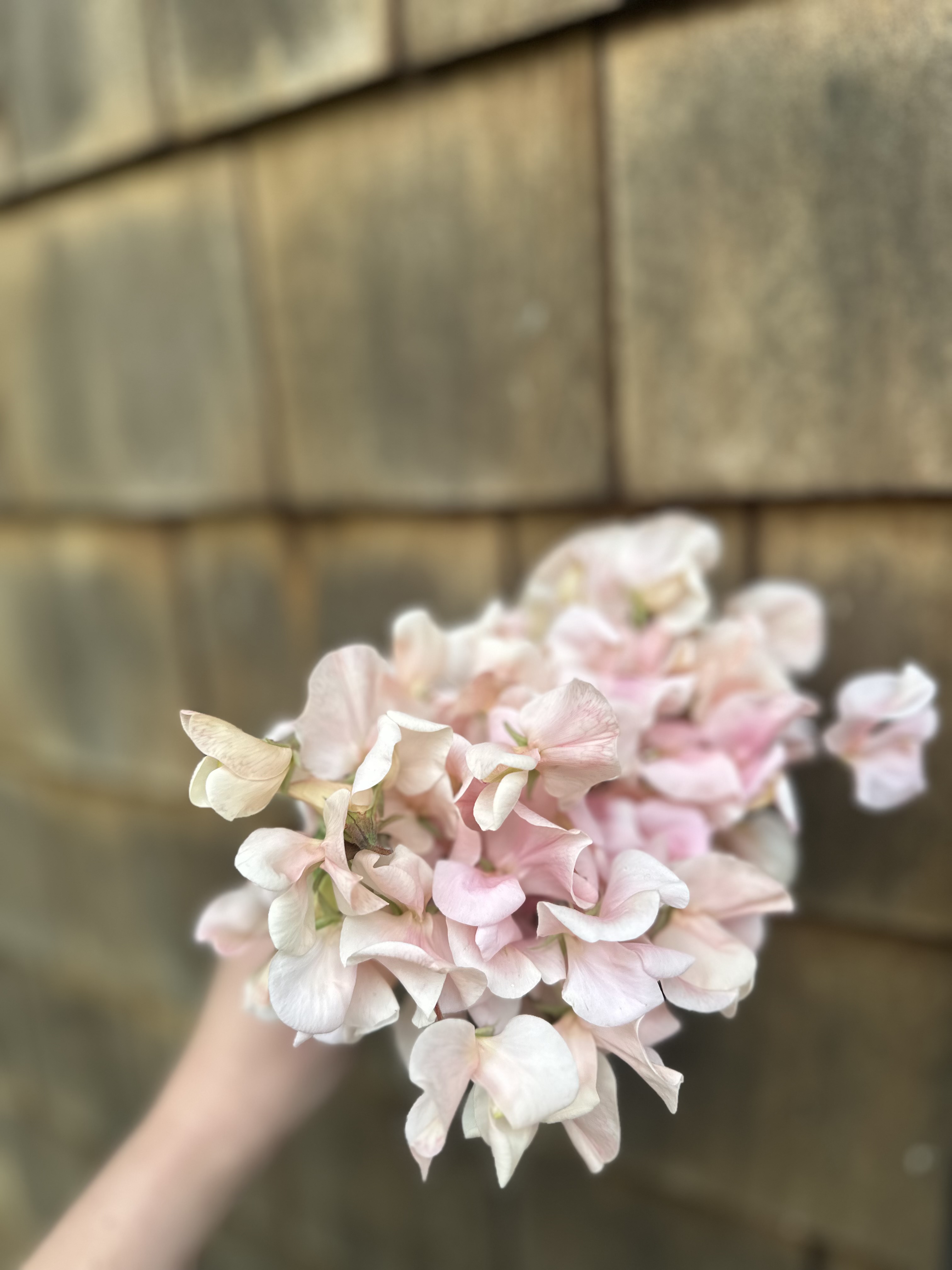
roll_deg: +4.5
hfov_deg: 56.8
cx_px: 476
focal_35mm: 24
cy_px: 635
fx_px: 880
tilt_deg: -13.6
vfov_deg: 71.6
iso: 80
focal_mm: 6.86
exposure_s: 1/268
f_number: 1.78
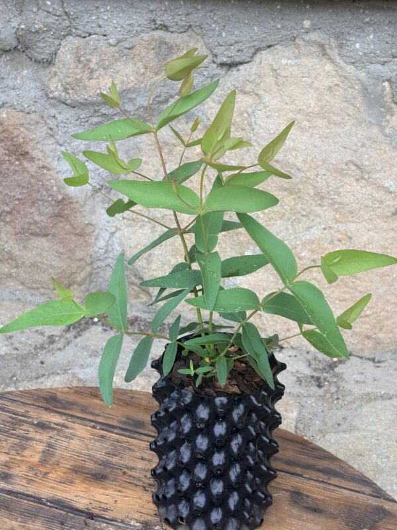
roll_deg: -2.5
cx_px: 198
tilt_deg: -21.8
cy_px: 265
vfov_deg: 36.8
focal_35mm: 52
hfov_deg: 28.0
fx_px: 795
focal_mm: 5.96
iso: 40
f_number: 1.6
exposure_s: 1/122
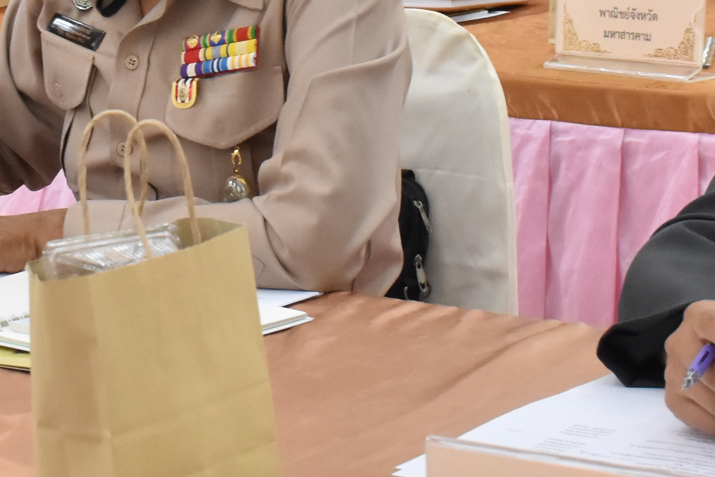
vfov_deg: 9.0
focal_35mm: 152
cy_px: 47
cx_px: 265
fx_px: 3016
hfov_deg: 13.5
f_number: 6.3
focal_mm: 27
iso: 1600
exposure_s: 1/160
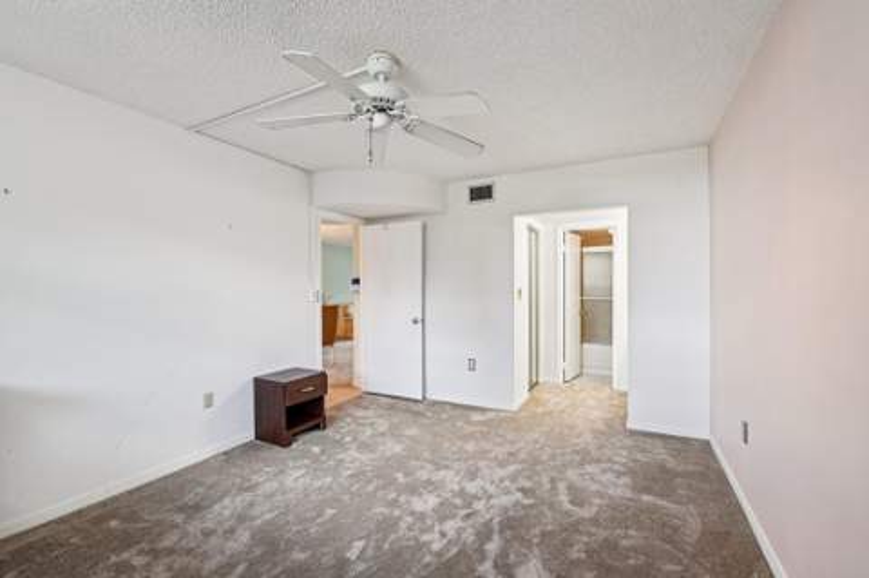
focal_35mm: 16
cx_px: 434
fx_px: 386
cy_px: 289
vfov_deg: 73.6
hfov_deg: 96.8
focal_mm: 16
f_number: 8
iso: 320
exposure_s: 1/15
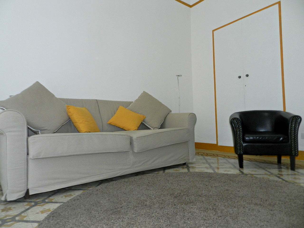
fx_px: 202
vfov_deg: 58.9
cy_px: 114
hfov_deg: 73.9
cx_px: 152
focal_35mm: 23
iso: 200
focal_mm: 4
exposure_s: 1/30
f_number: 3.4
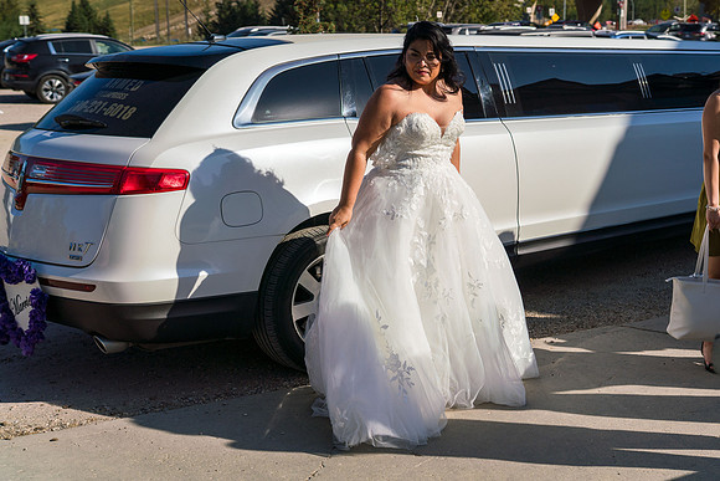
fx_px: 972
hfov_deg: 40.5
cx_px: 427
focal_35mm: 49
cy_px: 196
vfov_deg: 27.7
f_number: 4
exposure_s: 1/5000
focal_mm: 41
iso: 250
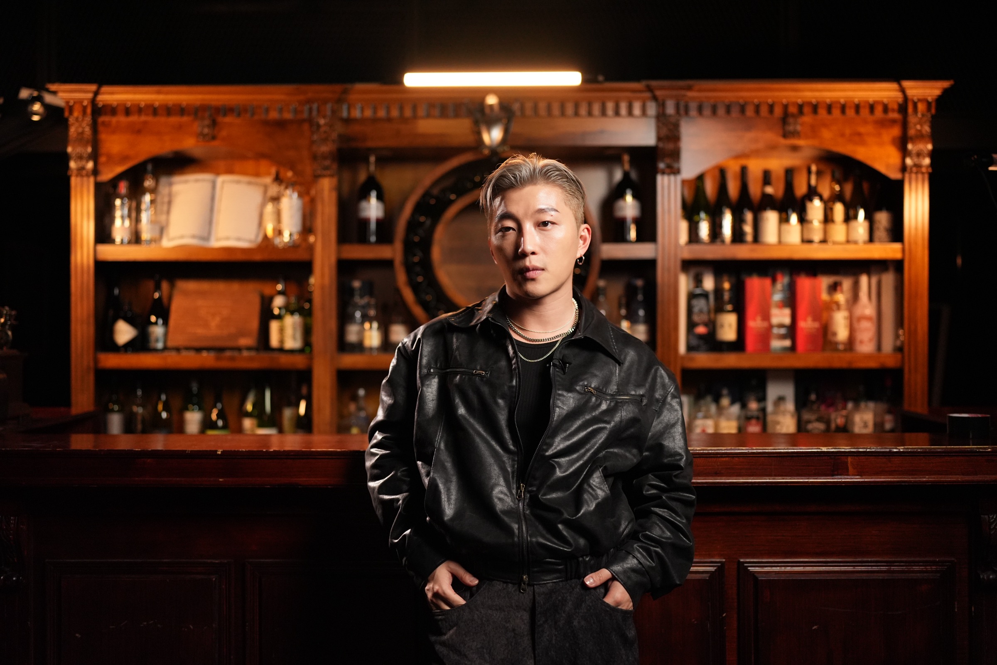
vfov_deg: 37.9
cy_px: 332
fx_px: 969
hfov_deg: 54.4
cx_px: 498
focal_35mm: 35
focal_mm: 35
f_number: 1.4
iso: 3200
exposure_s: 1/800
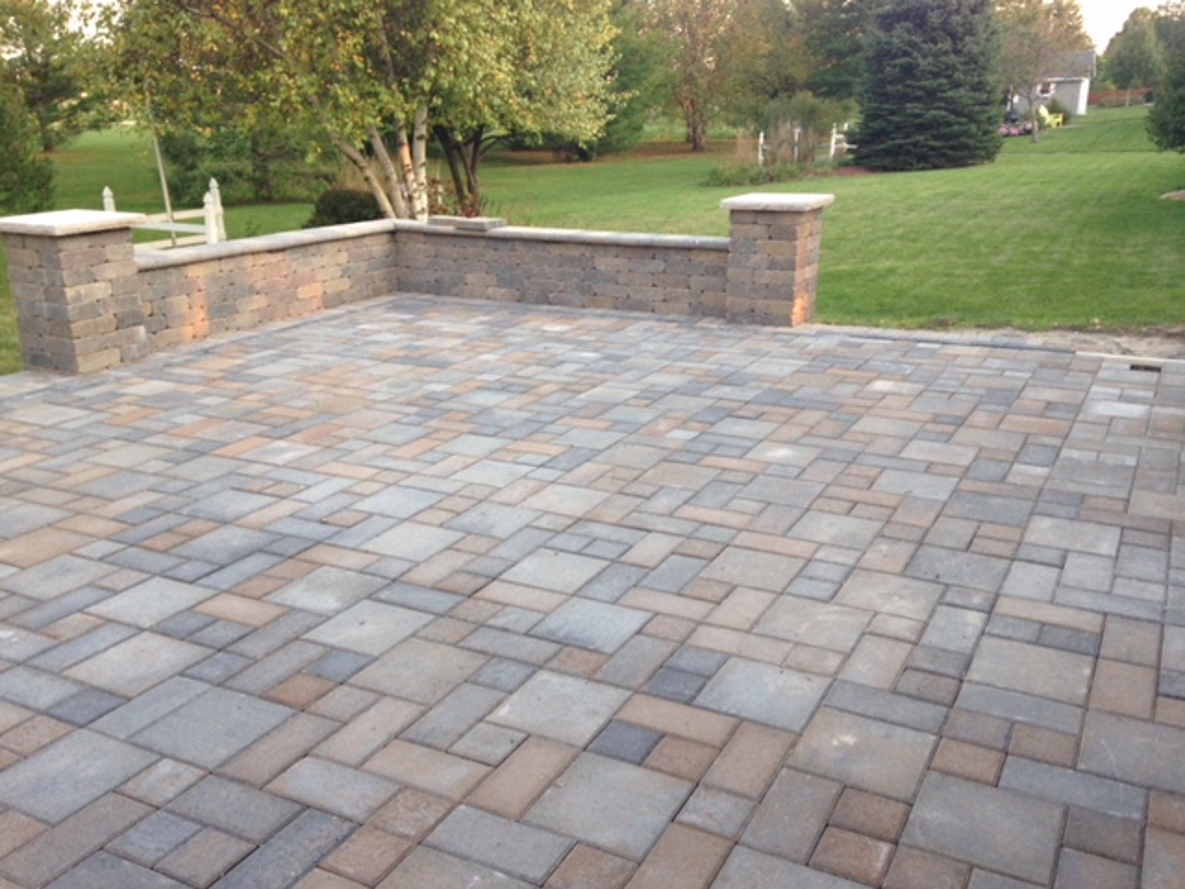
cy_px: 444
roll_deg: +1.7
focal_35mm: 33
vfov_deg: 42.9
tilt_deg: -18.6
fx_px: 1130
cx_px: 592
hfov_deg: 55.4
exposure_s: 1/120
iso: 80
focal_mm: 4.12
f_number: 2.4
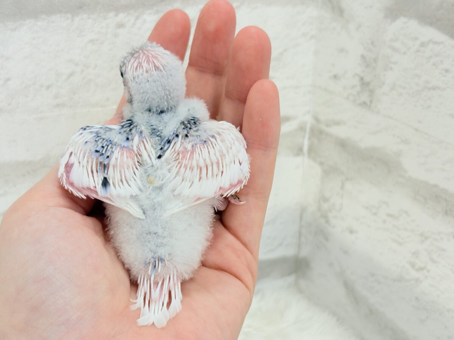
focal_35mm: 52
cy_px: 170
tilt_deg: -23.7
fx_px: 682
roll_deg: -0.4
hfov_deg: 36.8
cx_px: 227
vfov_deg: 28.0
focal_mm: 5.96
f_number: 1.6
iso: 40
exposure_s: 1/50
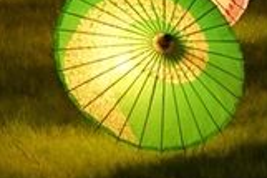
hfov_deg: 11.1
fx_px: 1311
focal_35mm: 177
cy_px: -197
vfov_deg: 7.4
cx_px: 434
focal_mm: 35
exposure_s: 1/15
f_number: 4
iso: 2500
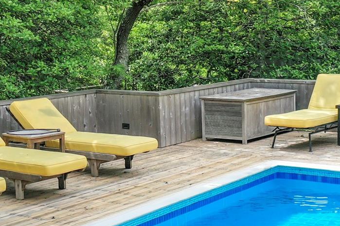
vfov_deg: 16.6
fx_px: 774
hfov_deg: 24.8
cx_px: 179
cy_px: 100
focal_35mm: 82
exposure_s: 1/30
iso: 200
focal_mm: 10.26
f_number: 2.8
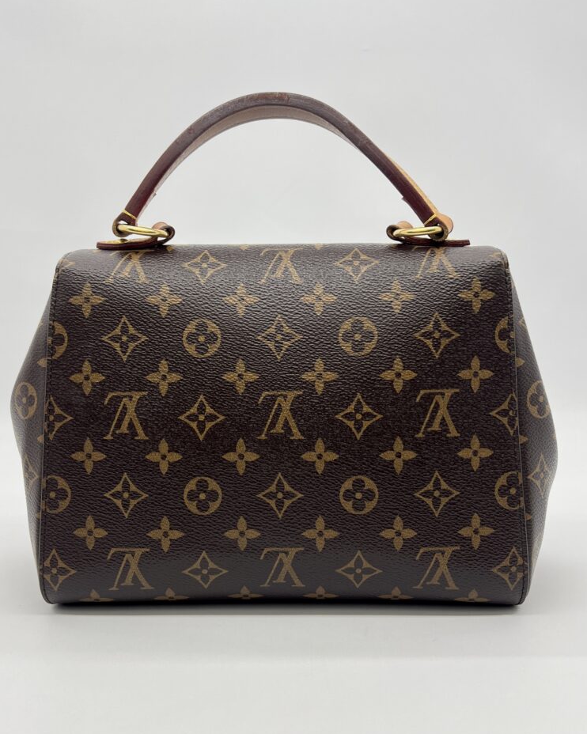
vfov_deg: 62.2
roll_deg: +0.5
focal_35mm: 28
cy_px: 364
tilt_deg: -9.5
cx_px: 290
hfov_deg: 51.5
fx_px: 608
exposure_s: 1/124
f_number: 1.5
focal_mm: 5.7
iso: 32
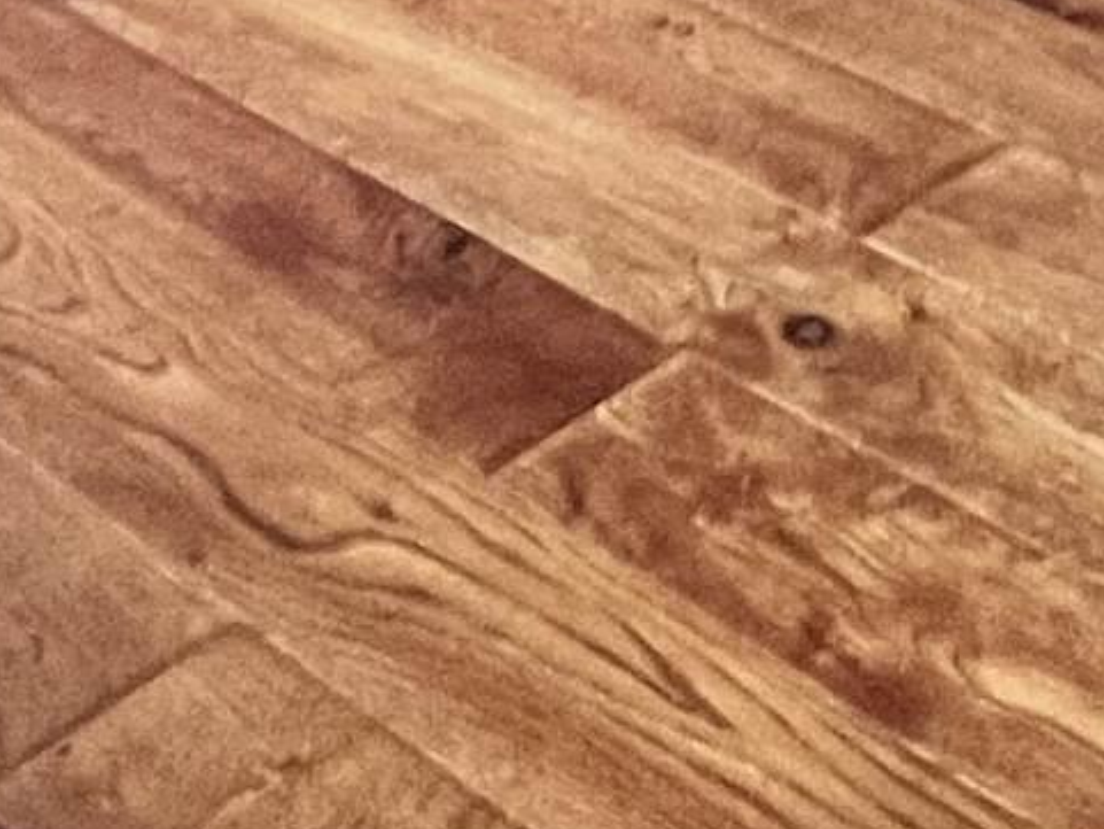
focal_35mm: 83
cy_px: -1086
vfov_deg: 13.6
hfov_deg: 21.6
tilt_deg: -6.6
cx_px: 1366
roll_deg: -2.2
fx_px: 2648
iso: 250
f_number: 1.8
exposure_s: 1/60
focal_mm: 1.57
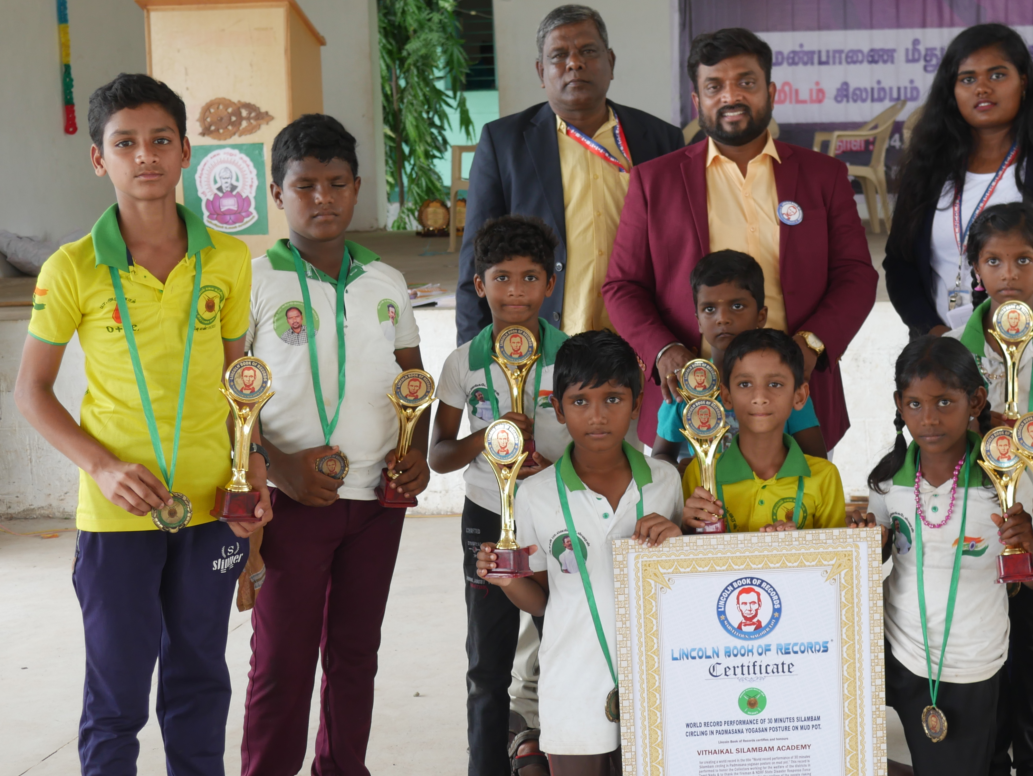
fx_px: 1881
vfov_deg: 23.3
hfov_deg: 30.4
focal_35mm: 63
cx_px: 702
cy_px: 338
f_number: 4.7
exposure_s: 1/60
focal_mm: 22
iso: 200
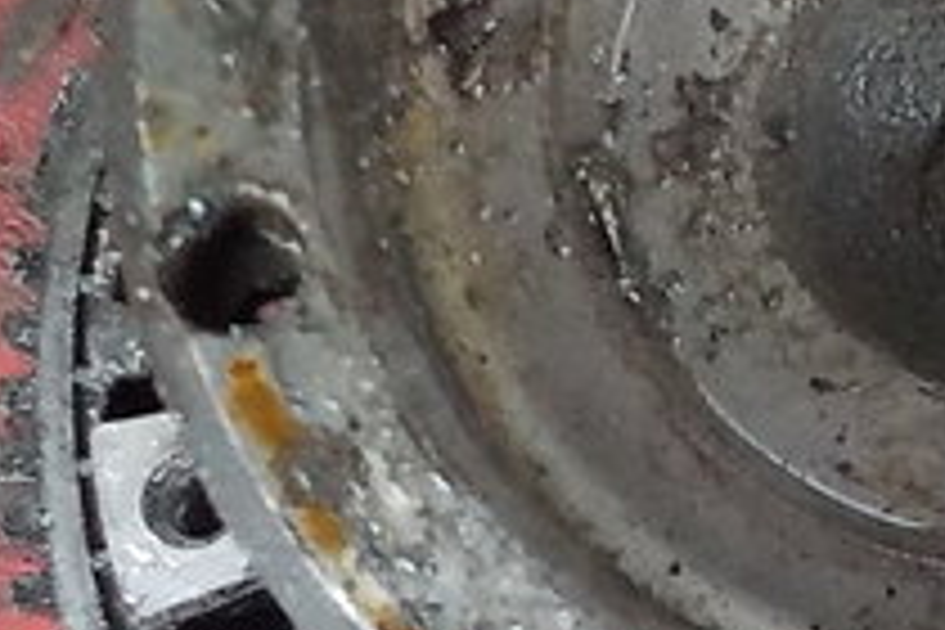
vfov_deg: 14.3
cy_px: 158
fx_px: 2494
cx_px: 1058
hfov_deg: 20.4
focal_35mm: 95
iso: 800
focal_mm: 4.1
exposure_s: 1/25
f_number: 3.3
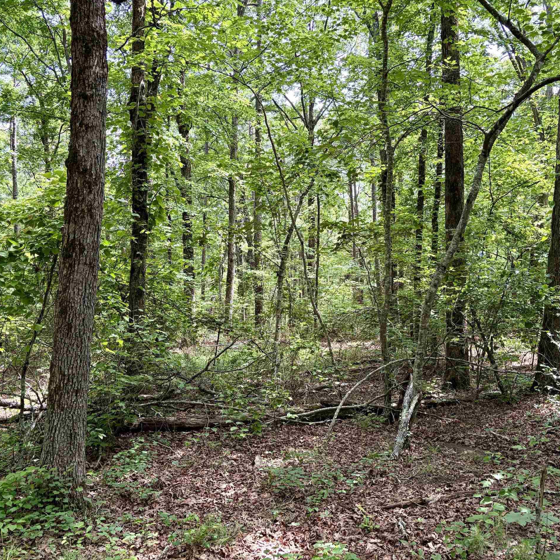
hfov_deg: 52.4
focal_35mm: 31
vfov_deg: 52.5
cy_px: 281
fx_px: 567
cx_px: 318
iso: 64
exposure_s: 1/192
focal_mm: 5.96
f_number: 1.6
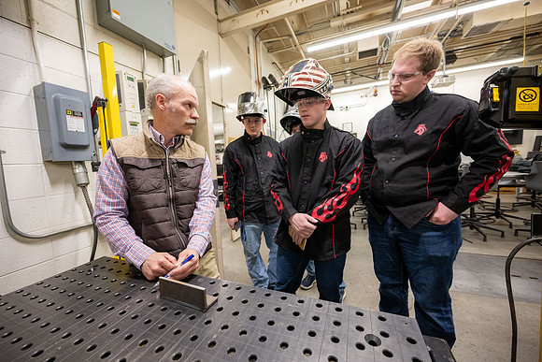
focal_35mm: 14
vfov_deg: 81.2
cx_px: 271
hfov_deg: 104.2
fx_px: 211
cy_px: 181
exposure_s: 1/200
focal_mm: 14
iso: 2000
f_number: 4
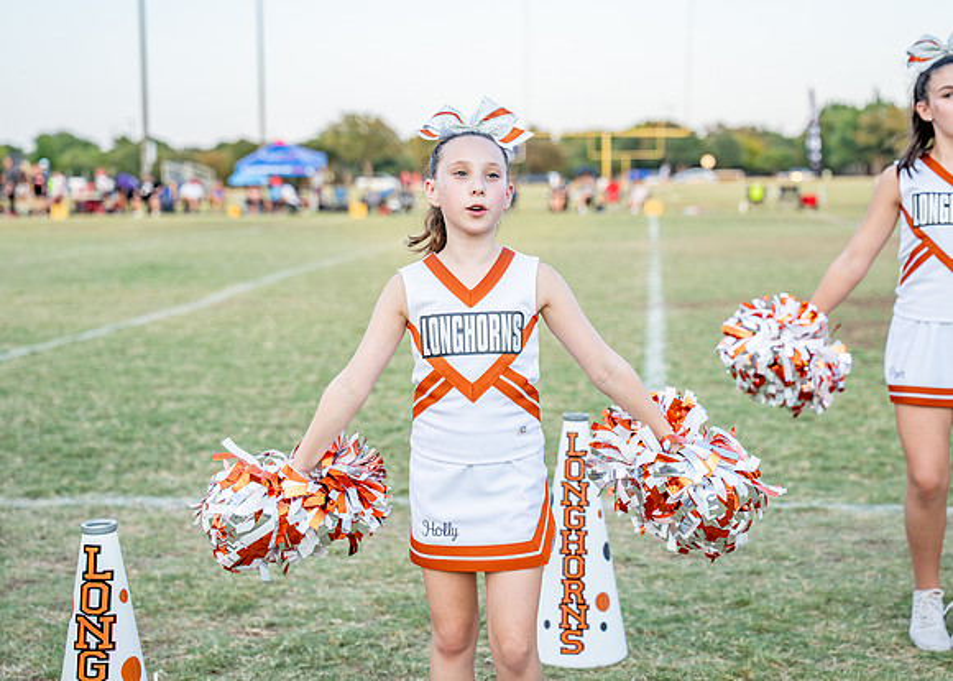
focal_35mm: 68
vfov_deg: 21.0
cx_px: 490
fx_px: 1835
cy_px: 323
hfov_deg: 29.1
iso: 200
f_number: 2.8
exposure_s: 1/800
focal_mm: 54.6
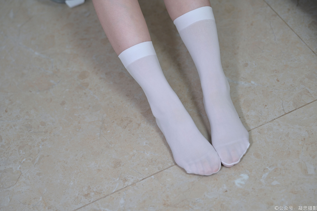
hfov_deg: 26.0
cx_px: 158
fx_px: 687
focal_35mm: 78
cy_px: 106
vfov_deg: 17.5
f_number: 2.8
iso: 560
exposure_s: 1/100
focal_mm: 78
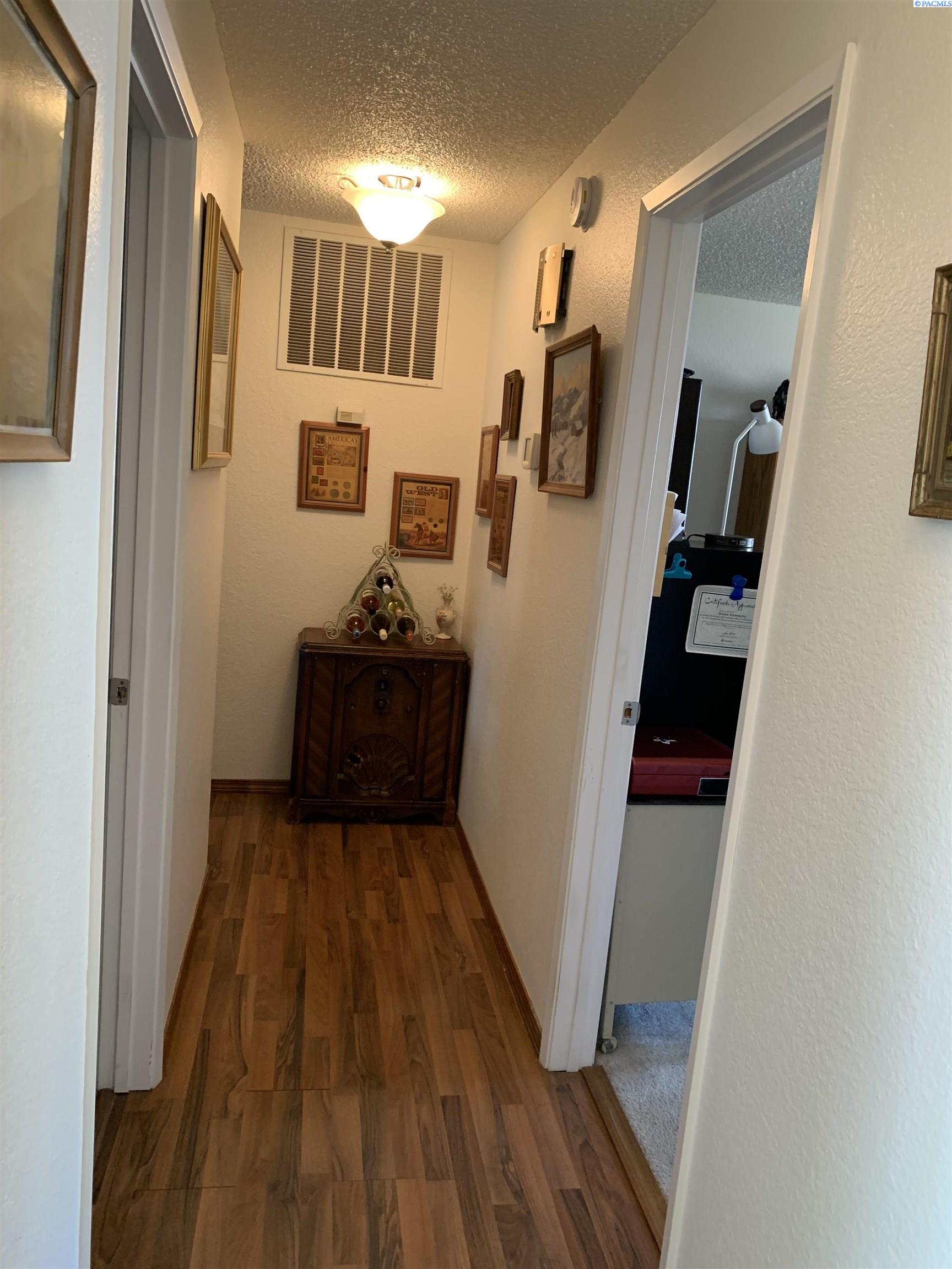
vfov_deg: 67.3
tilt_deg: -9.7
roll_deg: -5.5
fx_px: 953
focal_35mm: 26
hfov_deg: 53.1
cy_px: 634
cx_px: 476
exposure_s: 1/60
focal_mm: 4.25
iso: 160
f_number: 1.8
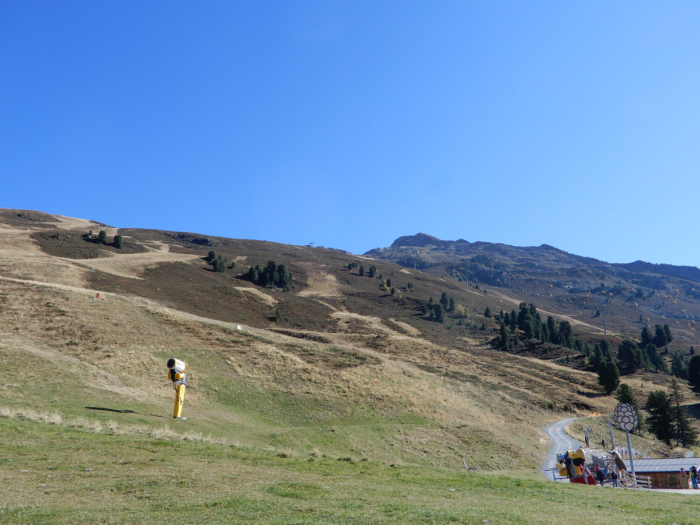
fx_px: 627
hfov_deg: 58.4
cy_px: 264
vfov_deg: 45.4
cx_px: 354
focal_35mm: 31
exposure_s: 1/640
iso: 80
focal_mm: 5.4
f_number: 3.5
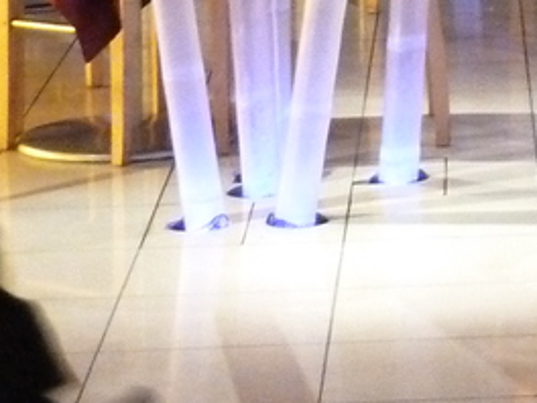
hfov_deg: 8.8
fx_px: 3382
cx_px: 901
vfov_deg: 6.6
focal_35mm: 218
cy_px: -436
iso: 800
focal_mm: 7.9
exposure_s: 1/15
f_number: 3.8
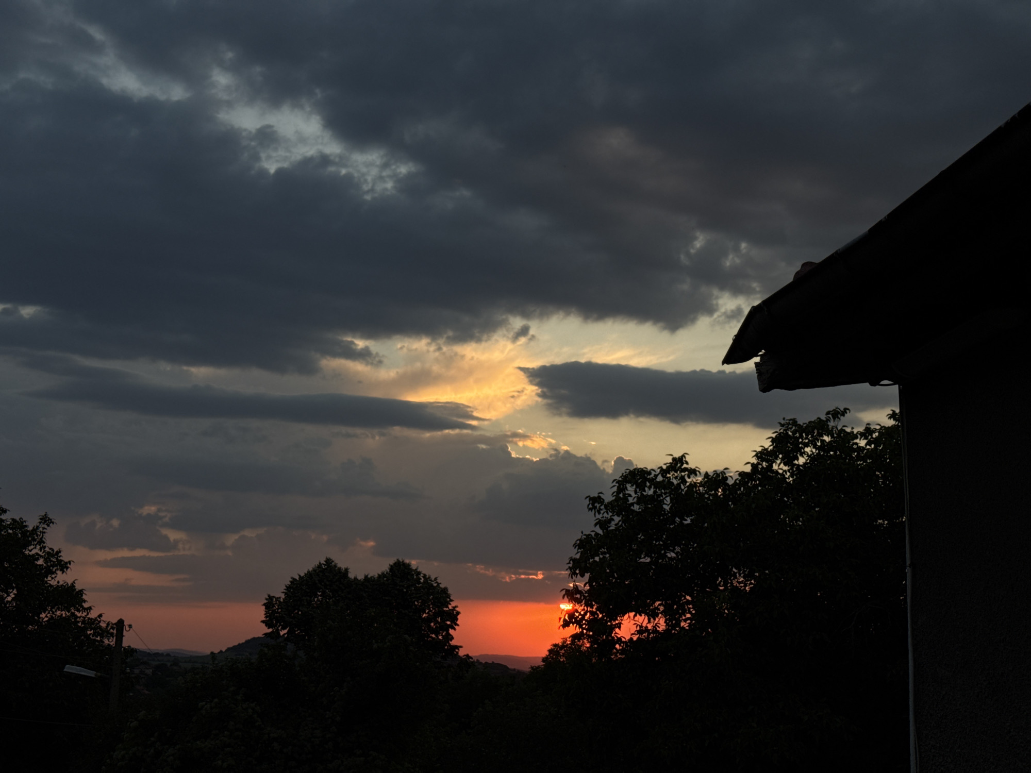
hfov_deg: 39.7
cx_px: 516
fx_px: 1430
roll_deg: -1.2
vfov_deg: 30.3
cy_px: 386
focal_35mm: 48
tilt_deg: +10.8
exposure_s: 1/1715
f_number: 1.78
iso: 64
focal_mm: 6.76
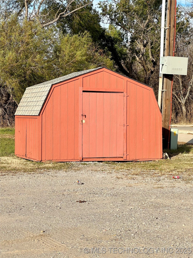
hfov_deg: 19.1
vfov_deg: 25.3
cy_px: 129
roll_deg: +0.2
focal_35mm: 77
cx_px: 96
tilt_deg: -2.7
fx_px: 572
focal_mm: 9
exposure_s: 1/641
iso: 32
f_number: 2.8
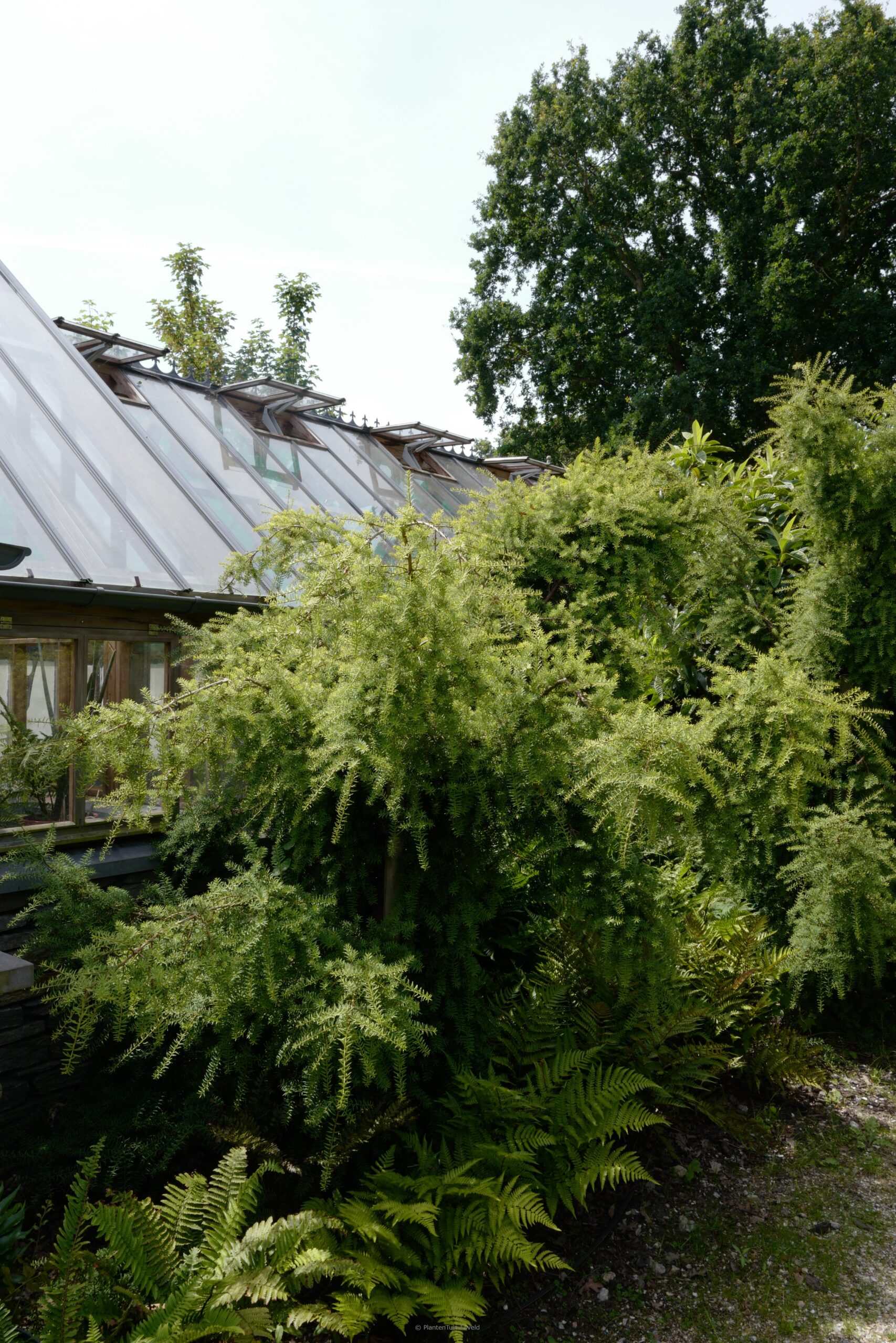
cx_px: 448
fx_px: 1045
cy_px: 672
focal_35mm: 28
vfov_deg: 65.5
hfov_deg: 46.4
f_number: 16
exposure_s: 1/60
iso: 200
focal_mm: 28
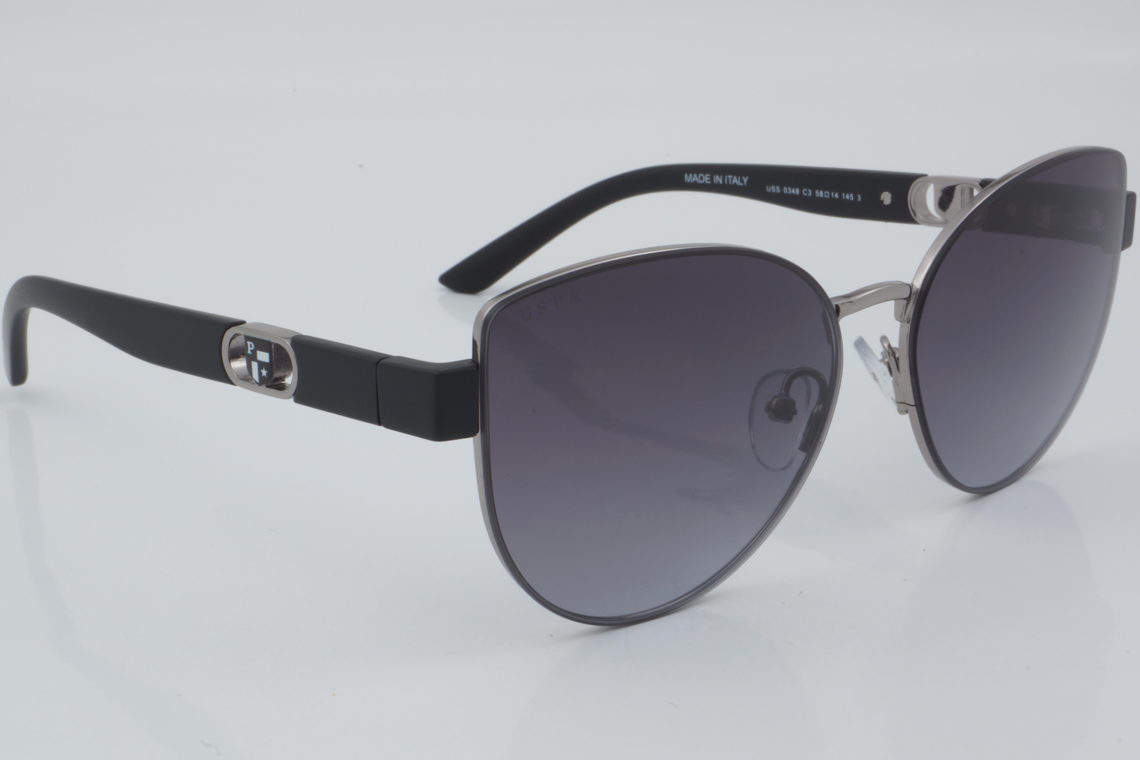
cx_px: 570
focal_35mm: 75
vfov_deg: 18.2
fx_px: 2375
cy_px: 380
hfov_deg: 27.0
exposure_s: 1/3
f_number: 32
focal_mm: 50
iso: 100
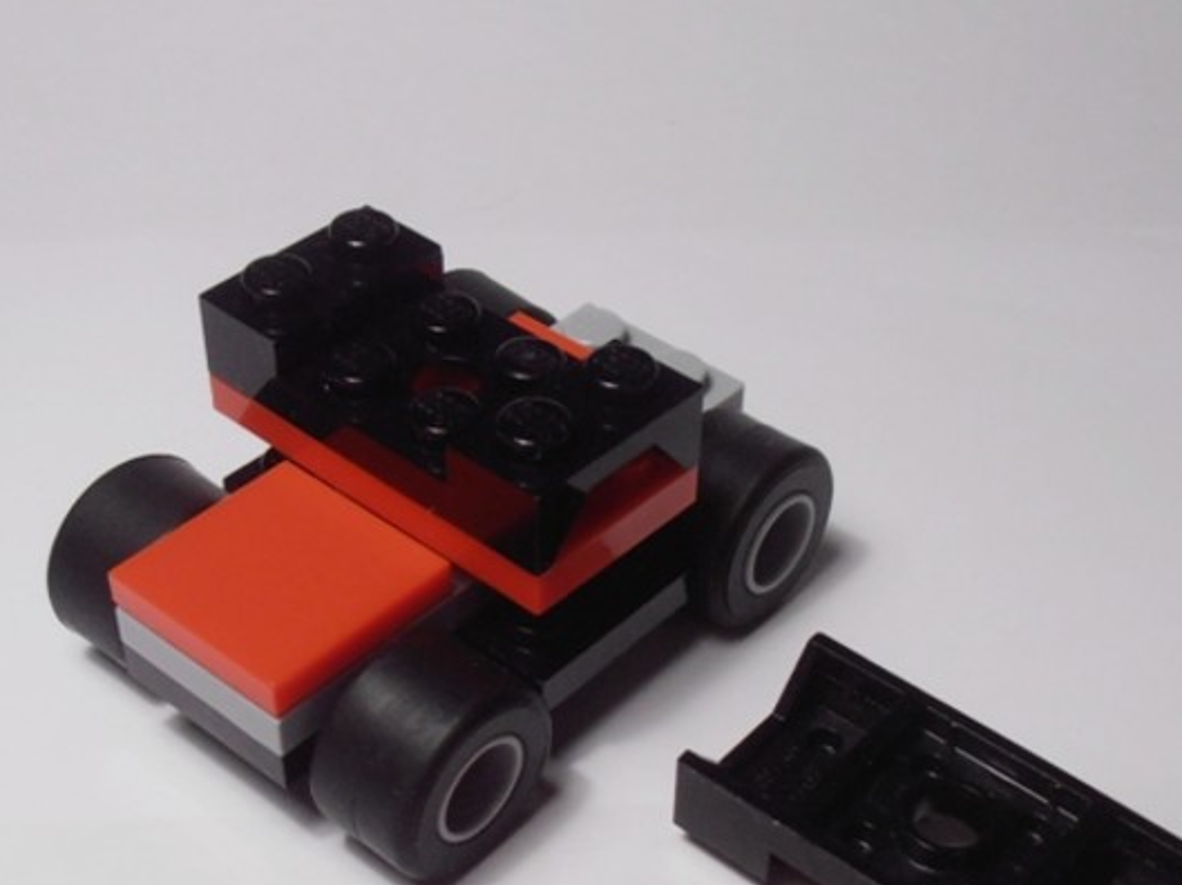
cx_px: 572
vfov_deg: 22.9
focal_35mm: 63
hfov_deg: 30.7
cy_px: 714
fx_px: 2150
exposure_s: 1/80
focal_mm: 6.61
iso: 100
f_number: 3.9
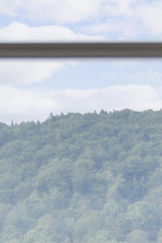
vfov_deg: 7.2
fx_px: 1841
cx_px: -60
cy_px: 496
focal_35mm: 273
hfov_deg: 5.0
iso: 400
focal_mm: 34.5
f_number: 4
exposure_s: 1/250
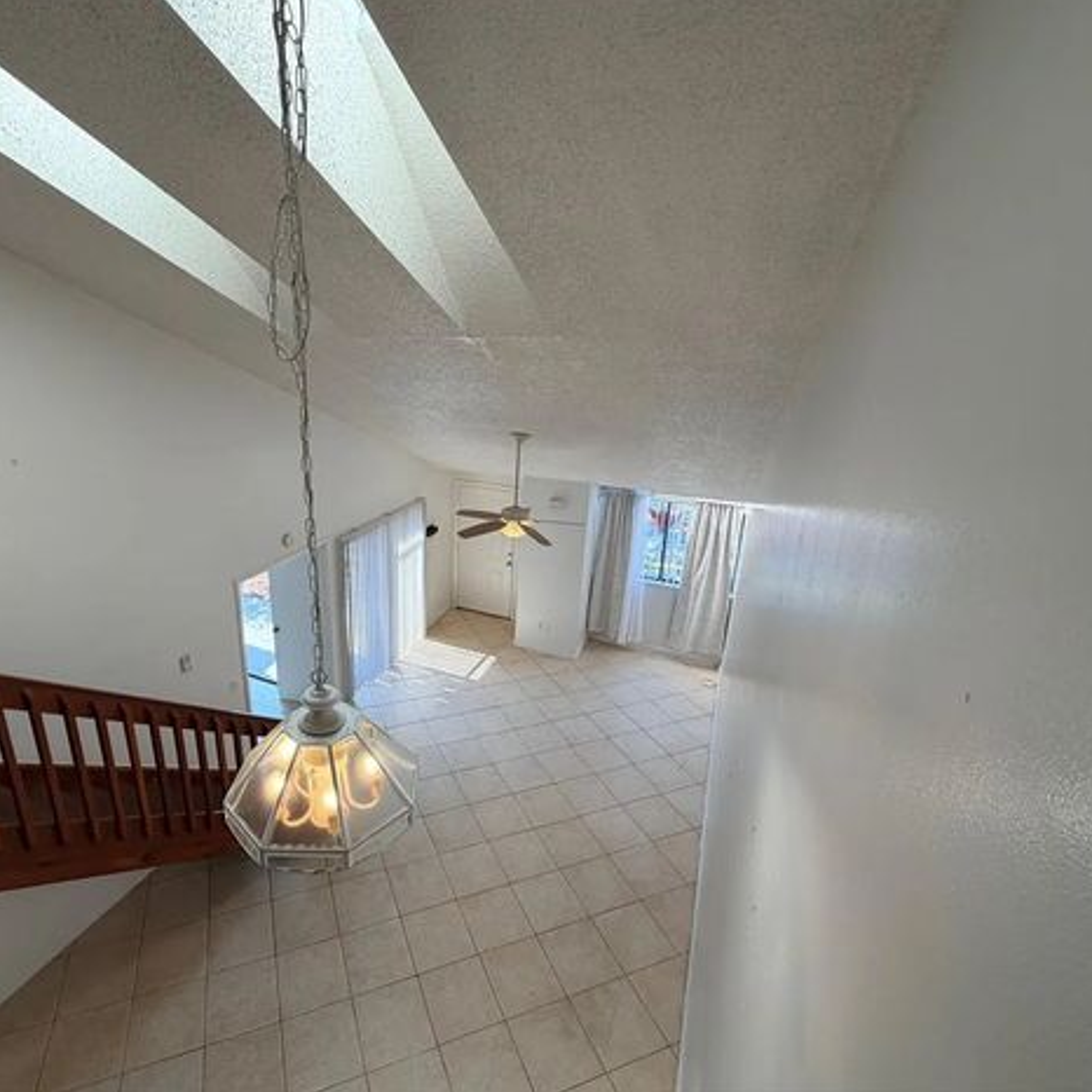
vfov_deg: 84.0
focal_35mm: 17
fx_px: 607
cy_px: 534
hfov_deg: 83.1
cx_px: 445
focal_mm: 2.22
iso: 64
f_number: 2.2
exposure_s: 1/120
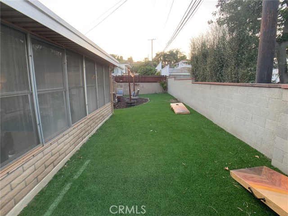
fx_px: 216
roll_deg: +1.0
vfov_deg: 53.1
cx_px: 144
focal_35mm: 26
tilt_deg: -6.7
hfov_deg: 67.3
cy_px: 108
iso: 32
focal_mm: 4.25
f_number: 1.8
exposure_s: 1/121
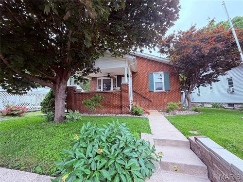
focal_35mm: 14
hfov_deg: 102.1
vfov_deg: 85.7
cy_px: 91
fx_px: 98
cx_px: 122
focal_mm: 2.22
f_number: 2.2
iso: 125
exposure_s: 1/121
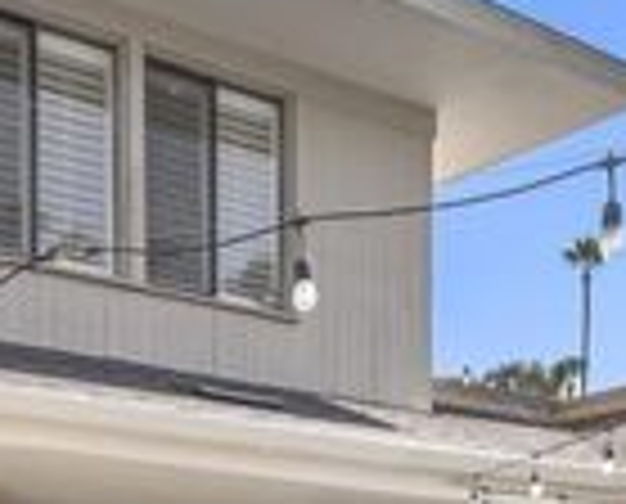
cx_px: 176
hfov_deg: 27.2
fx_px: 1282
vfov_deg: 19.6
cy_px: 734
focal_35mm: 69
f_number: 8
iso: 500
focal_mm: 16
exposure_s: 1/1000
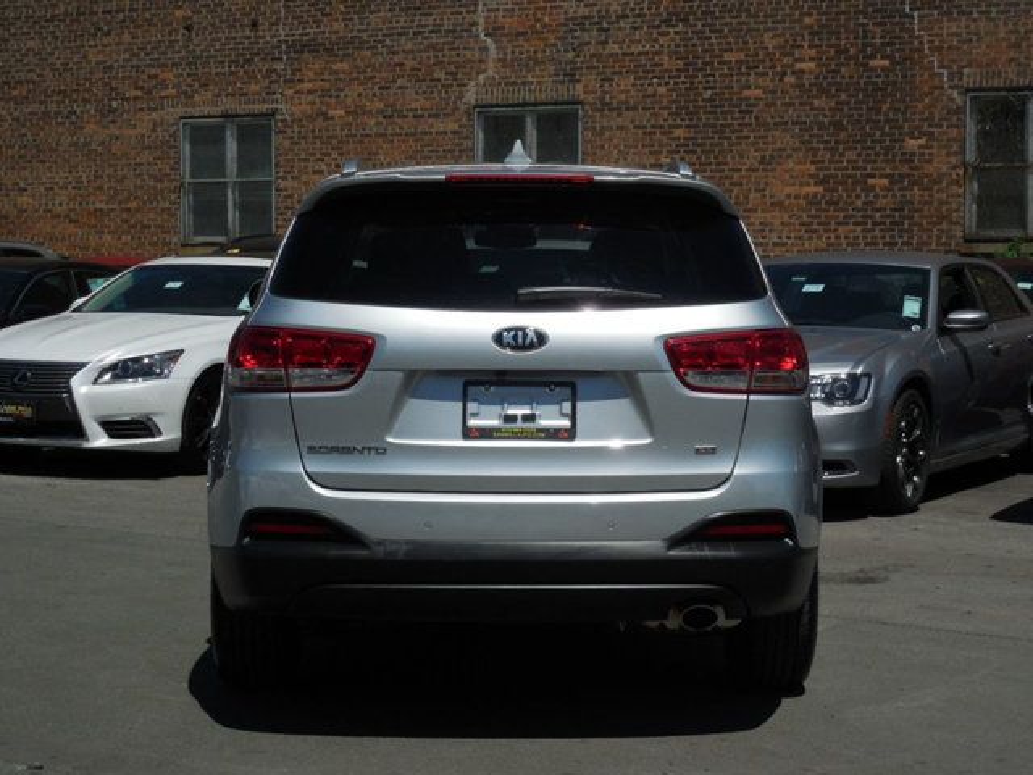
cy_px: 388
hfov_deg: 28.2
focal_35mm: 69
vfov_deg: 21.3
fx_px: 2059
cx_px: 516
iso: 125
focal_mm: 12.5
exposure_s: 1/500
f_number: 8.8
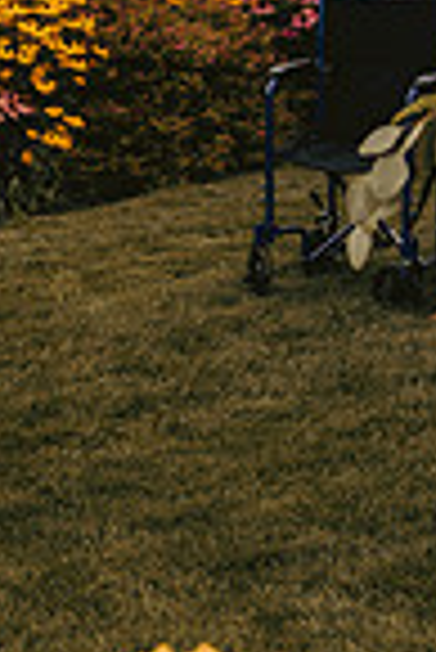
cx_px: -175
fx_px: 2537
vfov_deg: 14.4
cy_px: -34
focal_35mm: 140
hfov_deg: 9.6
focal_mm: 35
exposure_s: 1/2500
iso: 320
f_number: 2.8
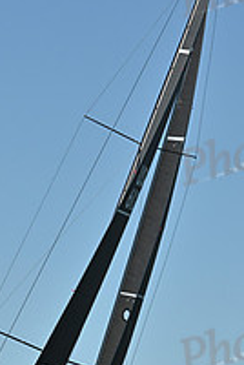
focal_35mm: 284
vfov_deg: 7.2
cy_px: 259
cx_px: 86
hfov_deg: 4.9
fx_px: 2877
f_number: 10
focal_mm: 98
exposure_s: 1/1600
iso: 320
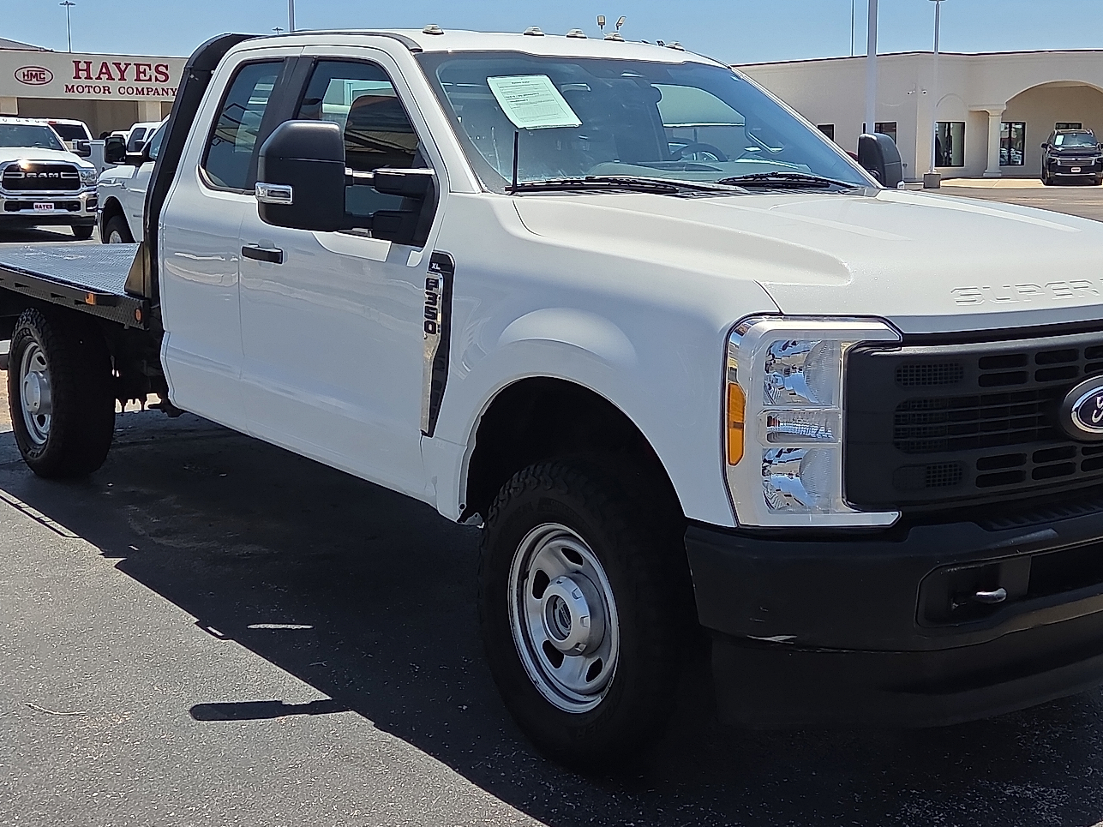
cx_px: 587
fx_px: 1466
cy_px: 352
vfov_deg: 31.5
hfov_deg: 41.2
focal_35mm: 46
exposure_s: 1/2500
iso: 25
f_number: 1.8
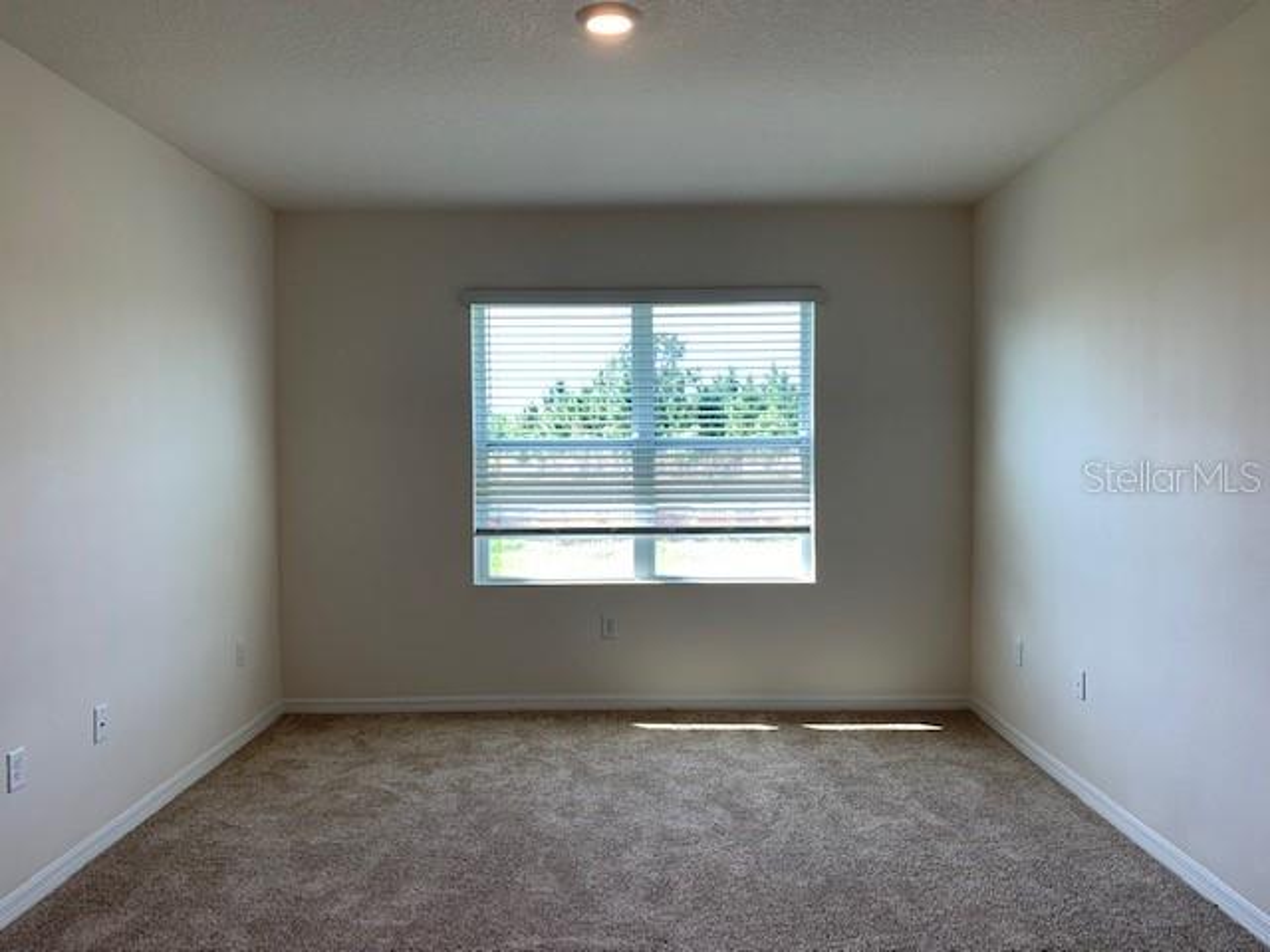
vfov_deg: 53.1
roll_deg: +1.6
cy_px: 476
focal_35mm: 26
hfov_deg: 67.3
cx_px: 635
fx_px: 954
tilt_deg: -2.1
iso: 32
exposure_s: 1/120
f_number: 1.8
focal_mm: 4.25
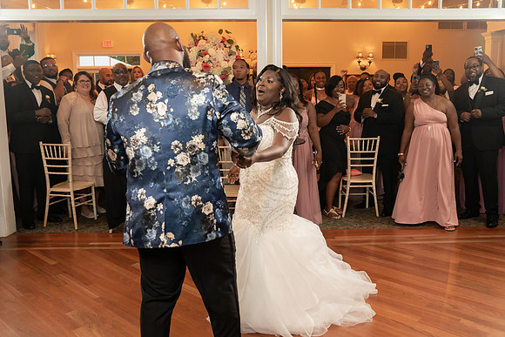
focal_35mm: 32
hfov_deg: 58.7
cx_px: 257
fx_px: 449
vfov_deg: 41.1
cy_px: 151
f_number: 4
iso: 4000
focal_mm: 28
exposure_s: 1/200
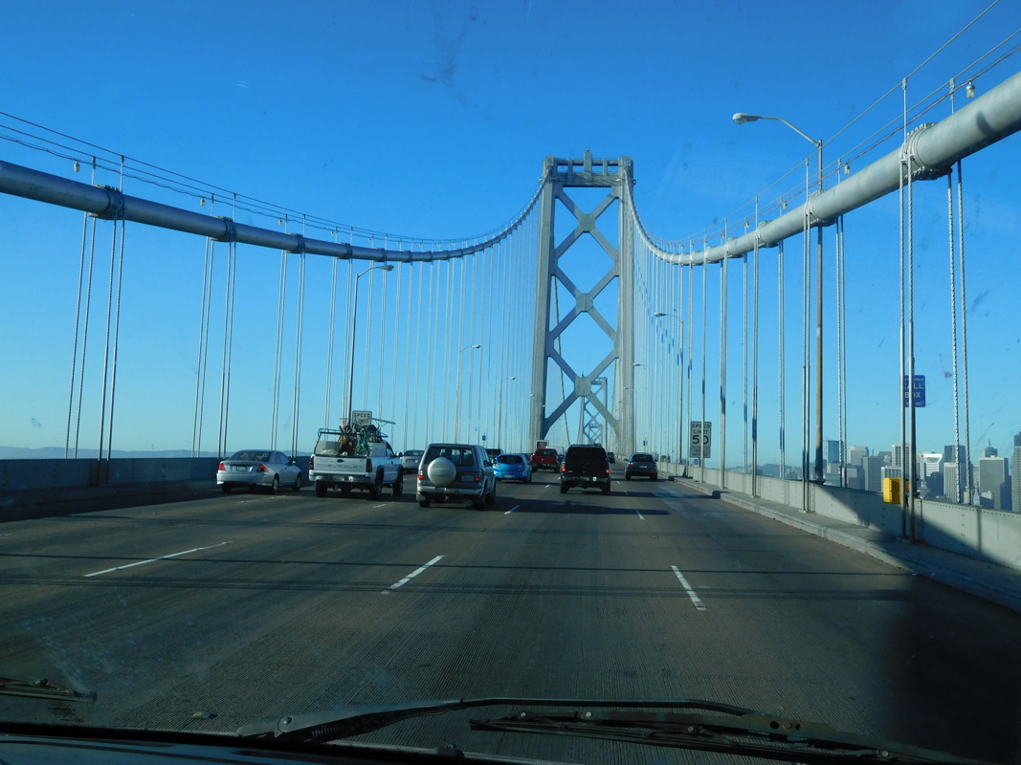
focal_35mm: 35
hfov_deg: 52.6
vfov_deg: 40.7
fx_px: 1032
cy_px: 382
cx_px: 510
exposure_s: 1/1250
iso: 125
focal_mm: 6.2
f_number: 3.8
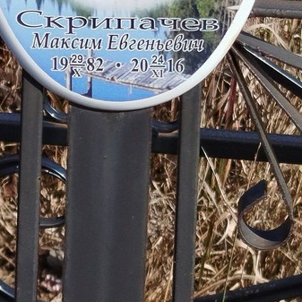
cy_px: 56
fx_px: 642
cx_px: 115
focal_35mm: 65
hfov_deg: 26.4
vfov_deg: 26.0
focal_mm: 5.31
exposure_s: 1/885
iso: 50
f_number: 1.7
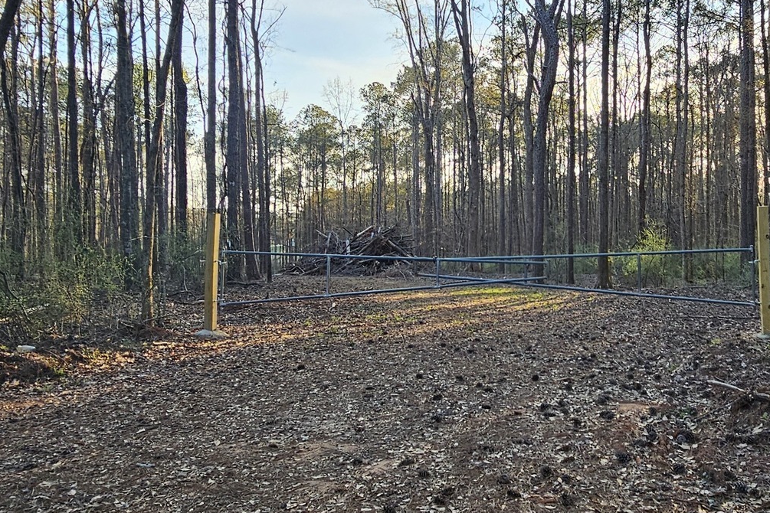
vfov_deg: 42.3
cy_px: 250
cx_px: 500
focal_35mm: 31
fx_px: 663
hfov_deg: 59.2
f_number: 2.2
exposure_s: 1/221
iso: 50
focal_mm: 2.2
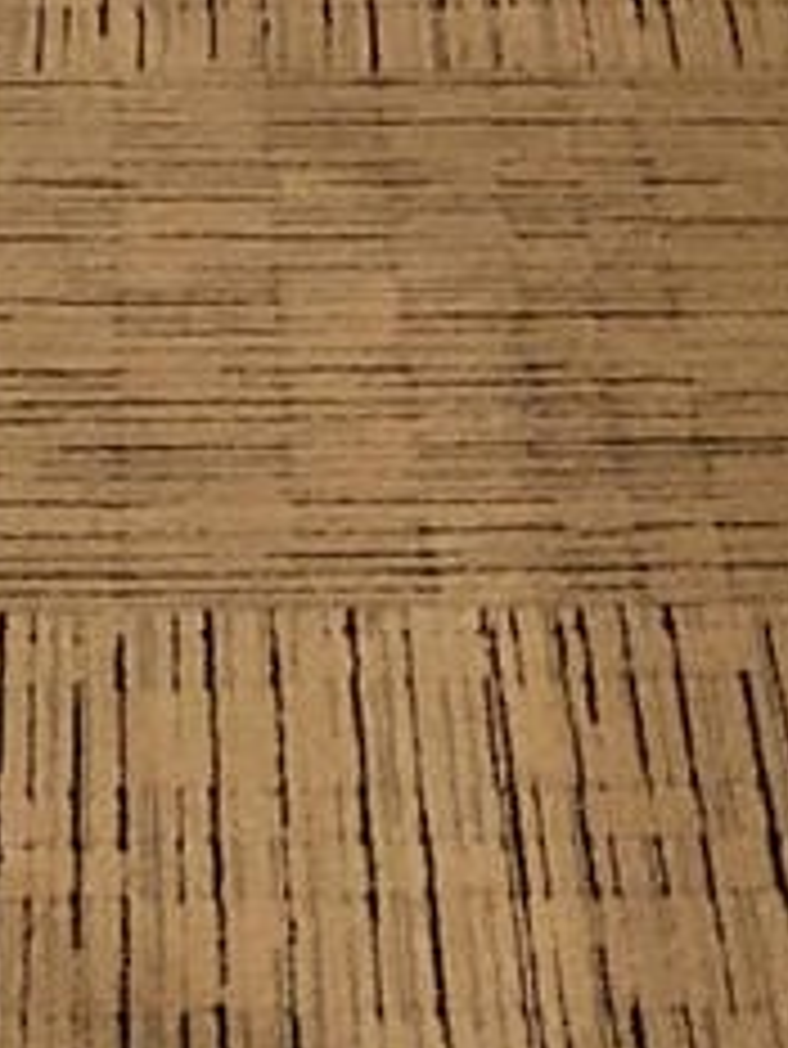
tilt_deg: -8.2
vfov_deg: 8.7
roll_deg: +0.2
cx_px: 59
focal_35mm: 192
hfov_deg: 7.7
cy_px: -1961
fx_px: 5822
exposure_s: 1/15
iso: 80
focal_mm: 3.99
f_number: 1.8
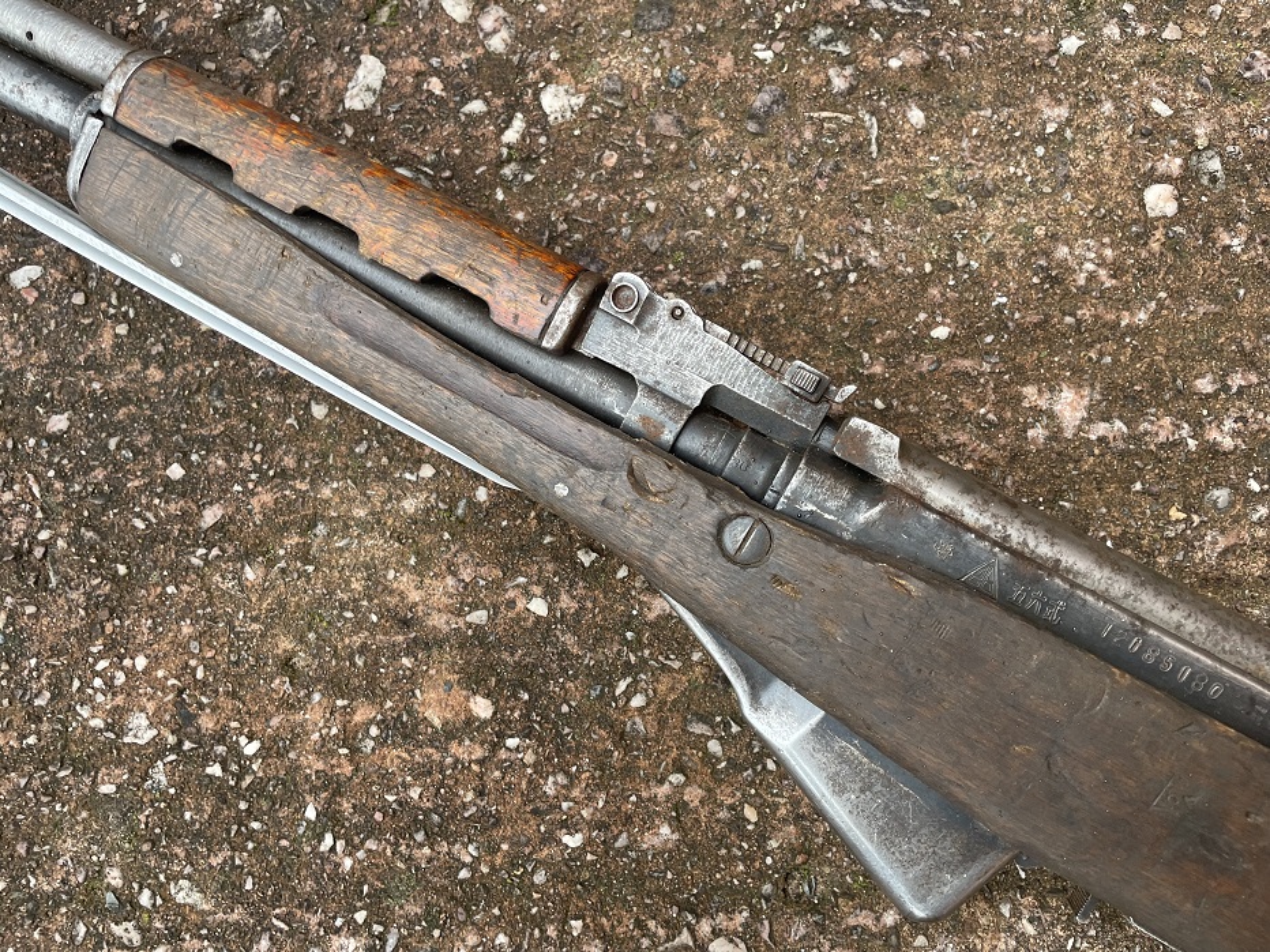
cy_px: 476
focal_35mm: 26
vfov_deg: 53.1
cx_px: 635
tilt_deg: -81.3
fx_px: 954
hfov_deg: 67.3
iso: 64
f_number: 1.6
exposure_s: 1/121
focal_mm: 4.2
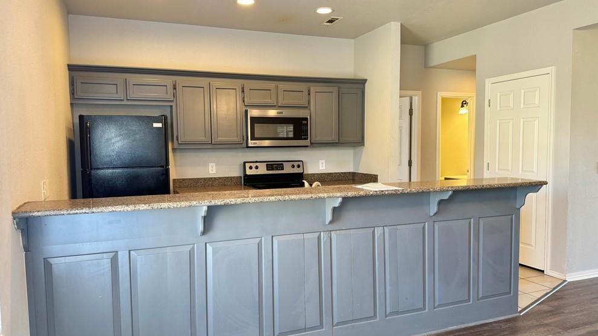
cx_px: 300
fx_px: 428
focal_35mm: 27
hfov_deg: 69.9
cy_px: 169
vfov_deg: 42.9
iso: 200
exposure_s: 1/60
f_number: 1.78
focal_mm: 6.76
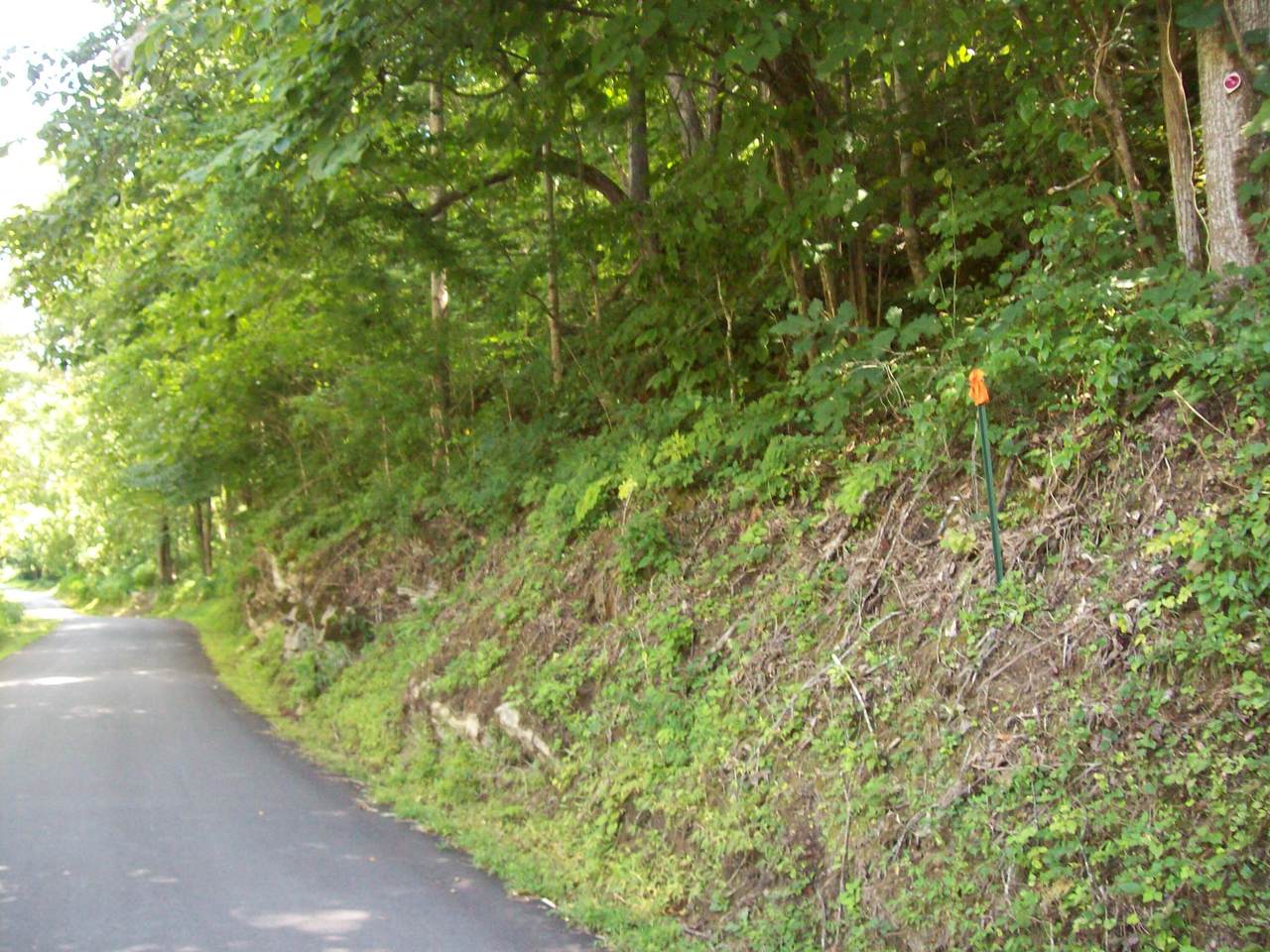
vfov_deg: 39.7
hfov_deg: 51.4
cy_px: 476
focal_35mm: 36
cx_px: 635
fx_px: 1321
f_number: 2.7
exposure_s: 1/64
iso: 200
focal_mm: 6
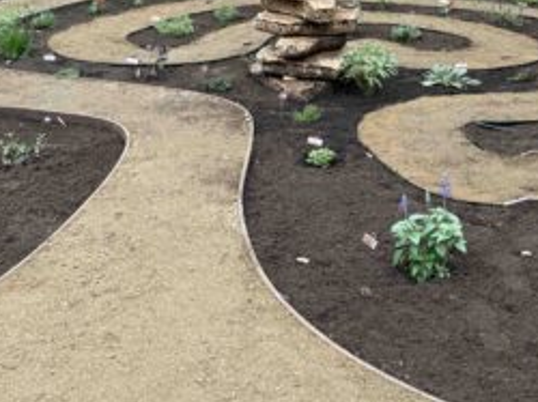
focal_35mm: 49
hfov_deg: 38.5
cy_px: 58
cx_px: 362
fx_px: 761
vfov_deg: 28.7
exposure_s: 1/60
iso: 500
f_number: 1.78
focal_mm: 6.76
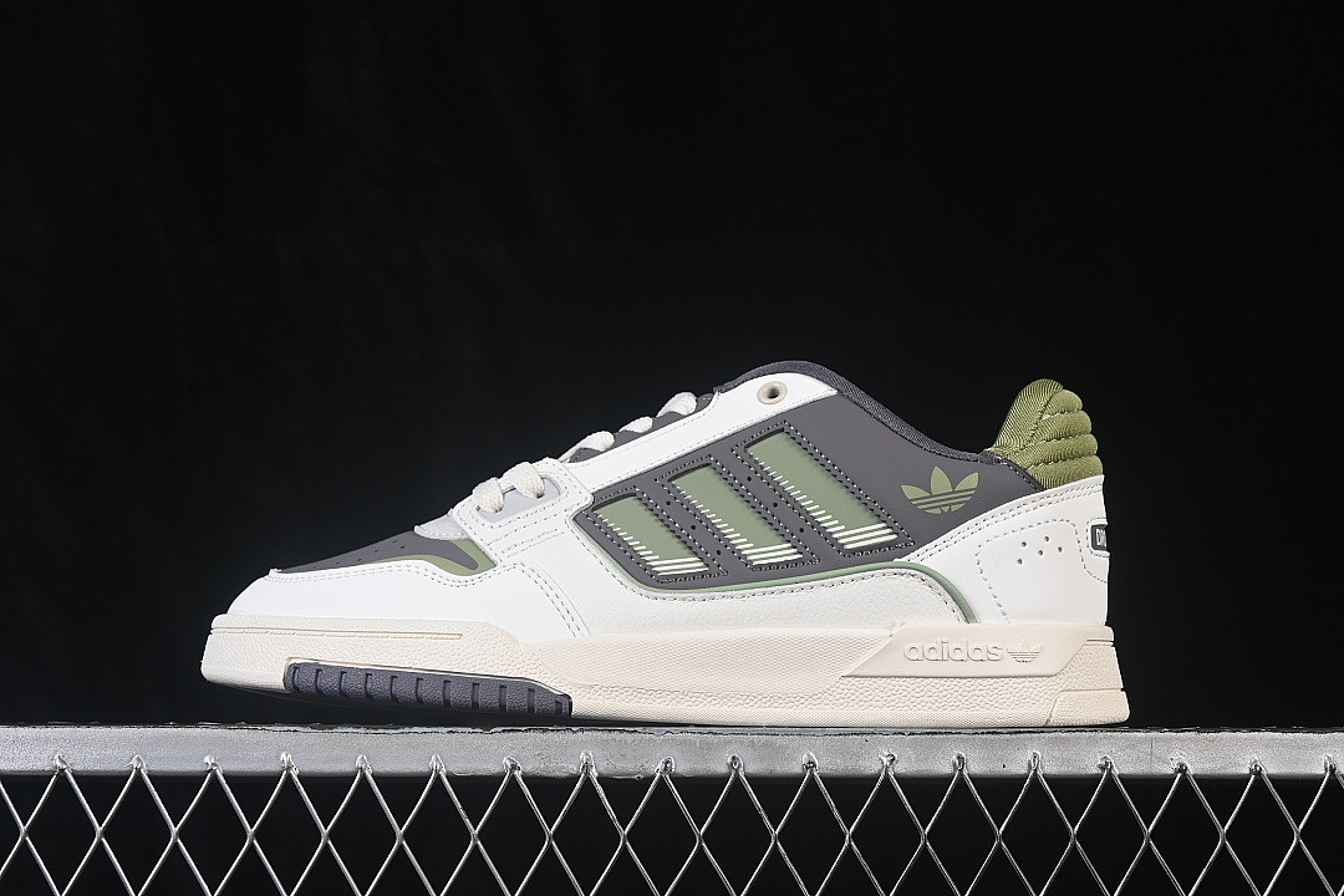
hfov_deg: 27.0
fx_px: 2800
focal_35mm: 75
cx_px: 672
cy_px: 448
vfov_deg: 18.2
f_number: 8
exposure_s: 1/80
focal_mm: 50
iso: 160
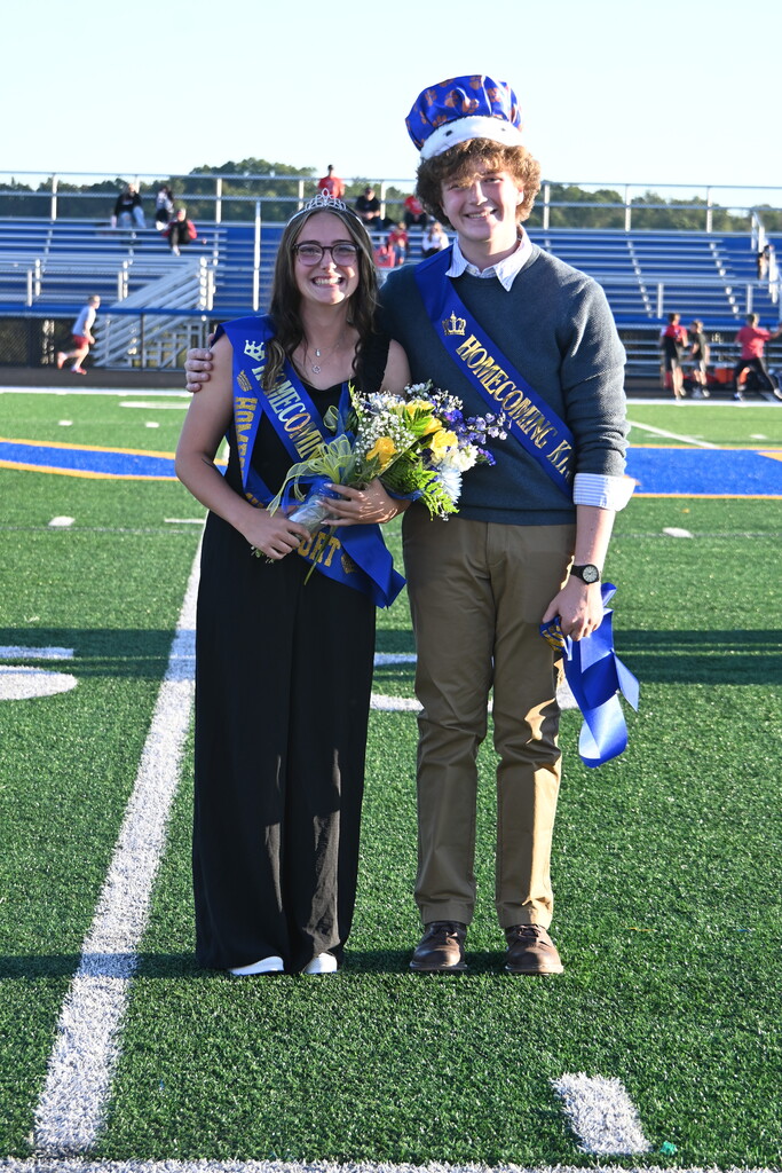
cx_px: 391
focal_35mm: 99
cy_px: 586
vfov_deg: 20.6
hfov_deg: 13.8
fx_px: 3224
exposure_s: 1/100
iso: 140
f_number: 6
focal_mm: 66
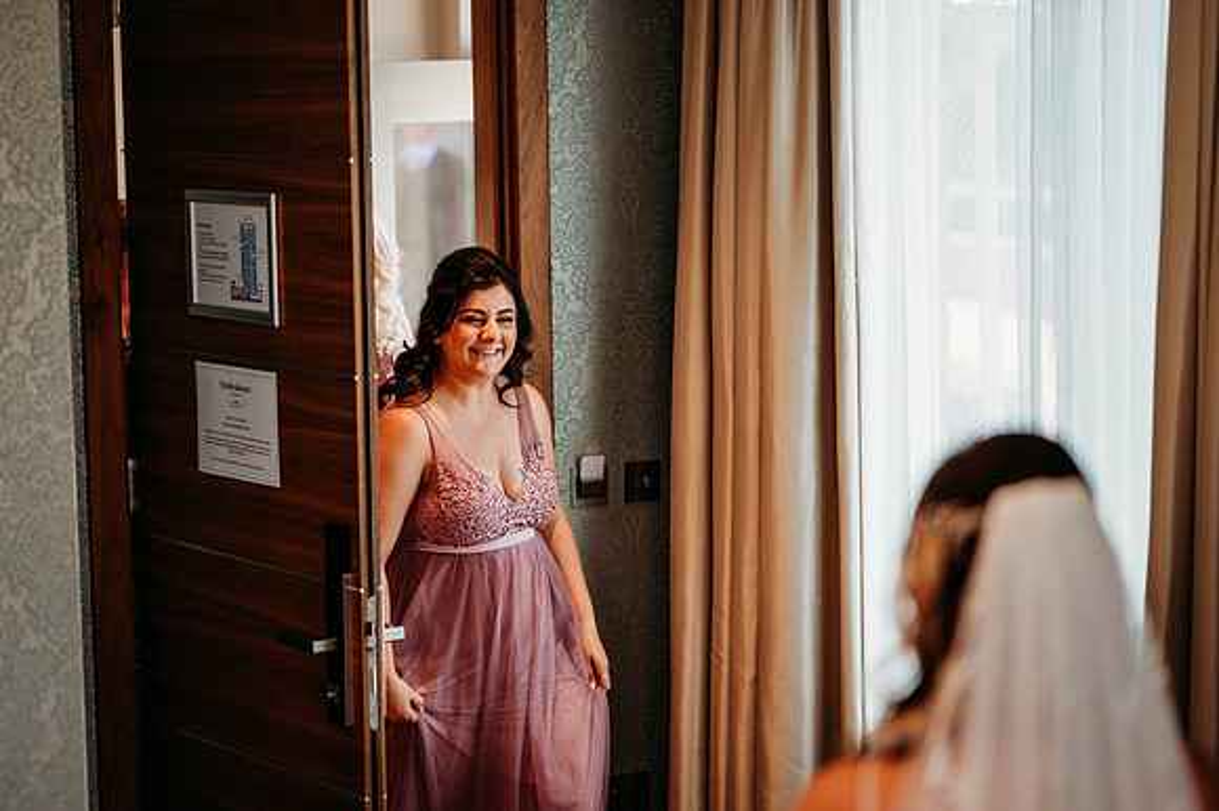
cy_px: 406
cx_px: 610
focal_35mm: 85
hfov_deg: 23.9
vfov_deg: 16.1
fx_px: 2876
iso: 180
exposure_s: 1/200
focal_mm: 85
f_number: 2
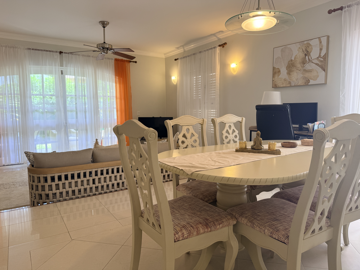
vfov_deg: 56.8
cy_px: 135
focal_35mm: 24
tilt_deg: -6.4
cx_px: 180
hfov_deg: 71.6
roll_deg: -0.4
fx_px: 250
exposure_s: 1/100
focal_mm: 6.76
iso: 64
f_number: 1.78
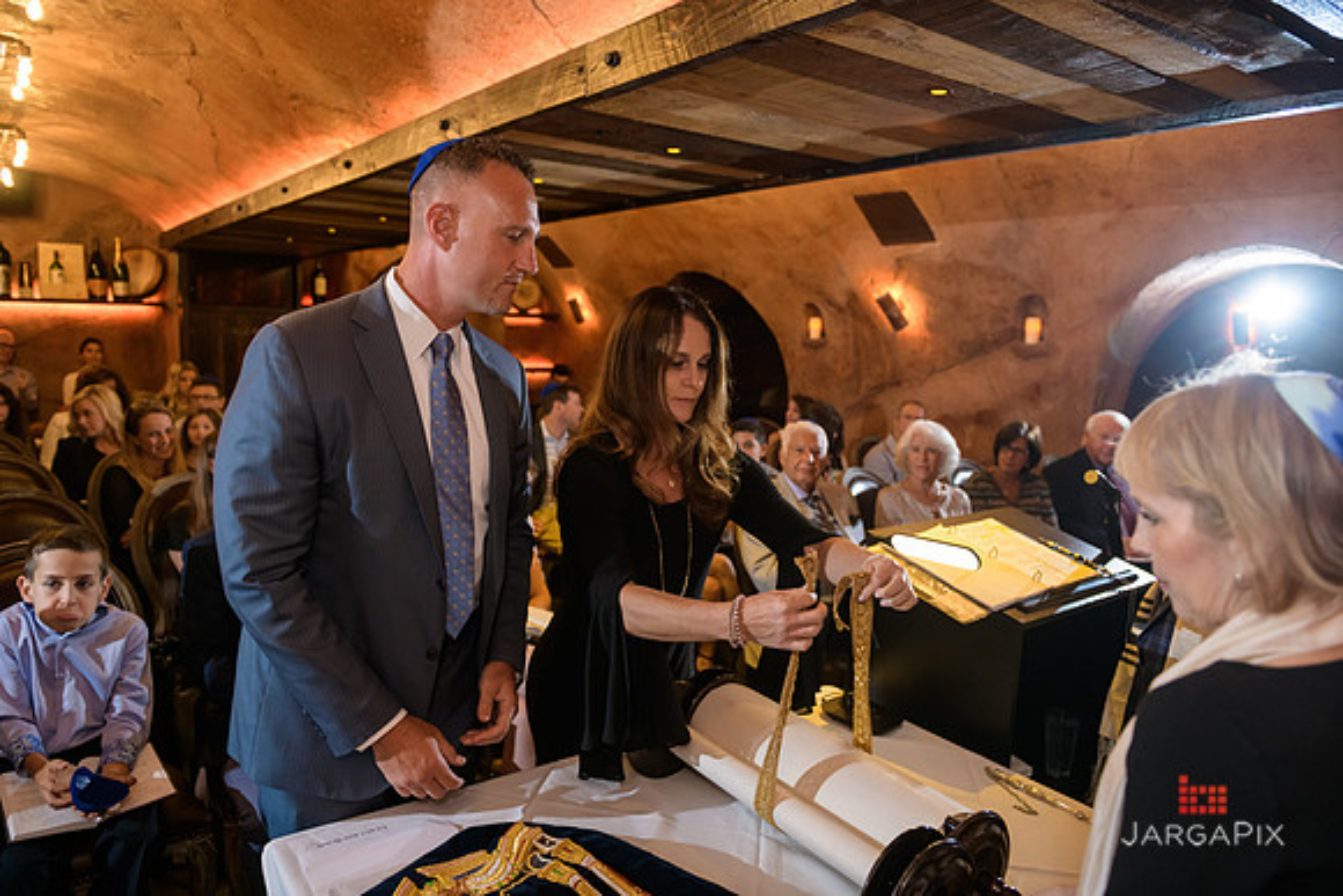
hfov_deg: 73.7
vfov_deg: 53.2
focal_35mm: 24
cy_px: 448
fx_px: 896
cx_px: 672
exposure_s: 1/100
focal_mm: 24
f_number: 3.2
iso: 1600
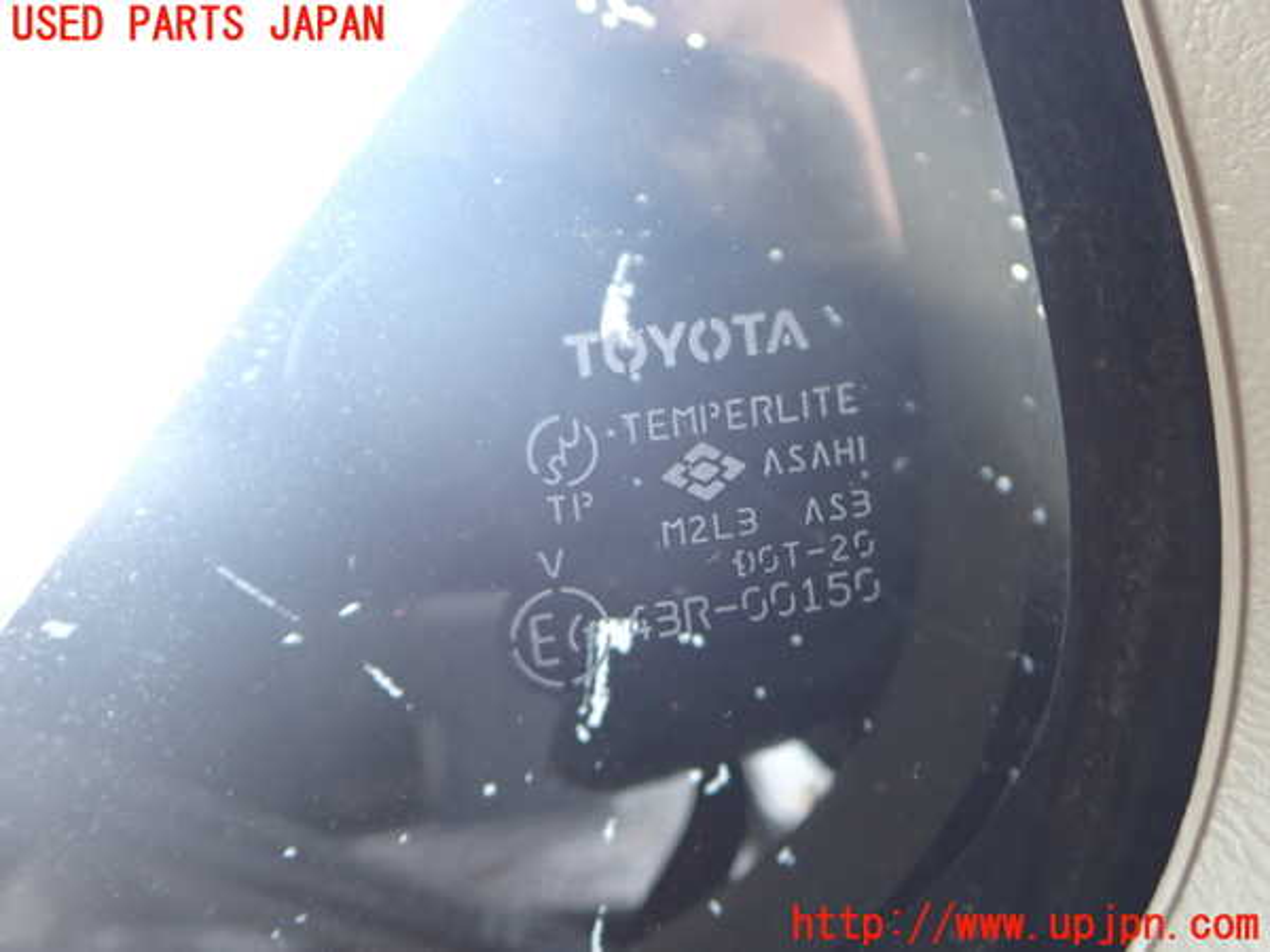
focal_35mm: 30
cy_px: 476
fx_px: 1101
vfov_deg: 46.8
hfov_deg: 60.0
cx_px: 635
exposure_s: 1/30
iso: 250
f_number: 2.3
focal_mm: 5.4
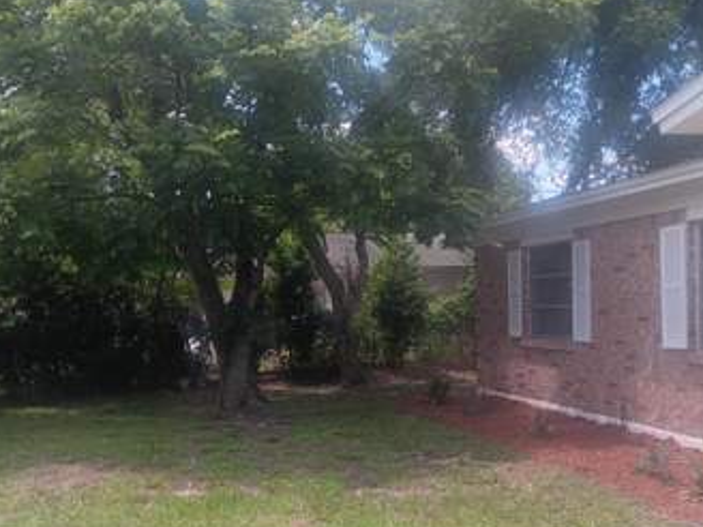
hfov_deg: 48.8
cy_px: 357
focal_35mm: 38
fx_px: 772
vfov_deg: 37.3
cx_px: 291
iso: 20
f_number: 1.8
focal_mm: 3.98
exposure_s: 1/143
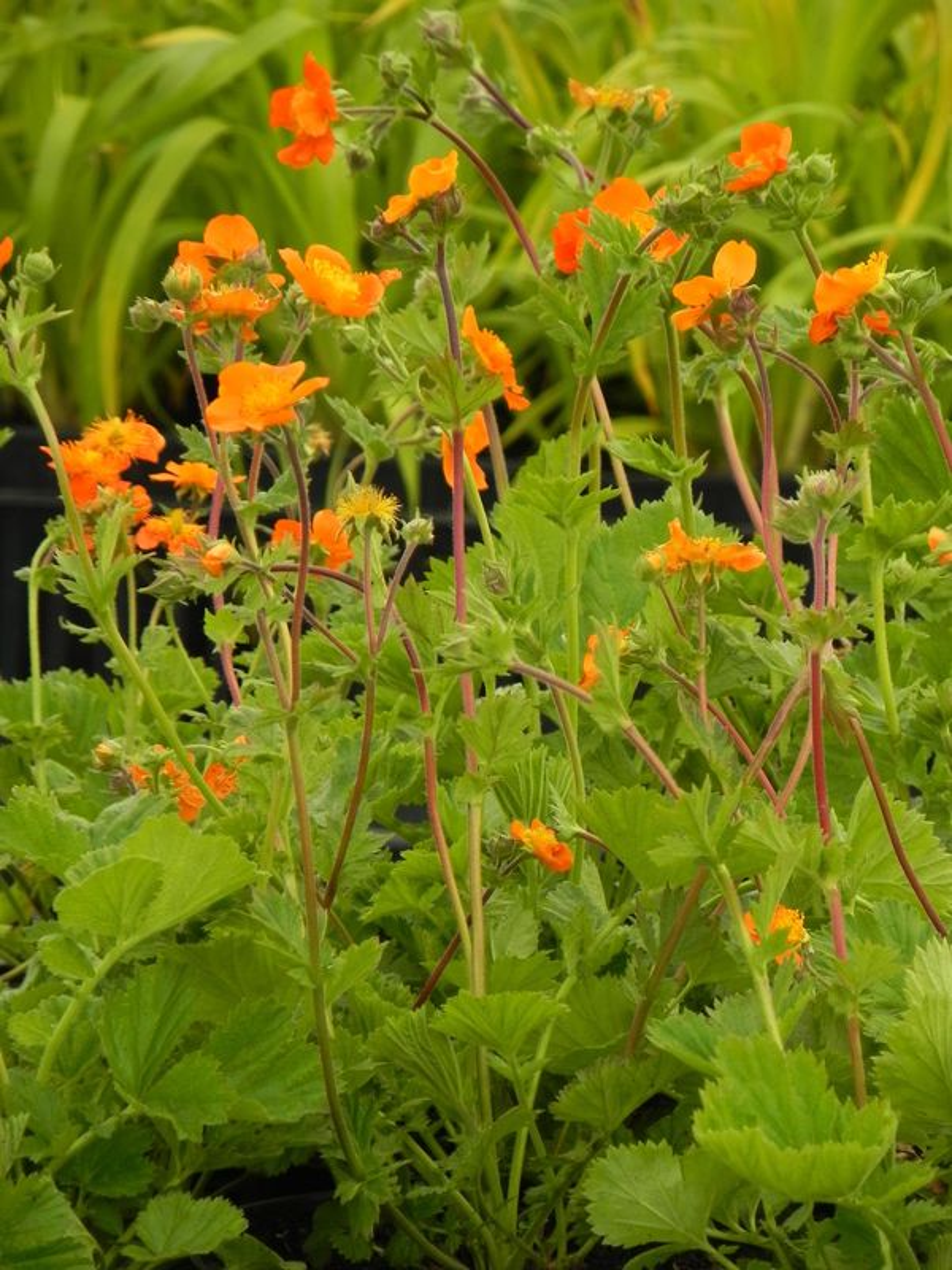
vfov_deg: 4.1
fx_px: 17638
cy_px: 635
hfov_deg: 3.1
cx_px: 476
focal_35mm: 481
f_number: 5
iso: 160
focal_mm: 85.6
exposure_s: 1/400
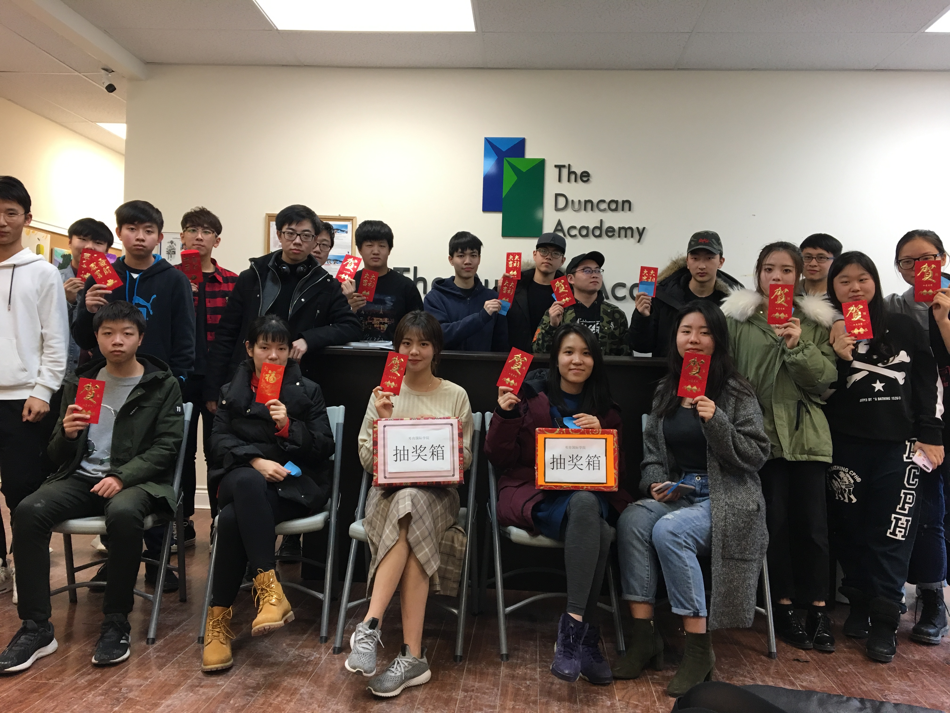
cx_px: 475
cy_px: 356
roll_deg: +0.5
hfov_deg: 61.7
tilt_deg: -1.6
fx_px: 796
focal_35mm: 29
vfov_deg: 48.2
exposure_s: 1/30
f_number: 2.2
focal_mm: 4.15
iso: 40
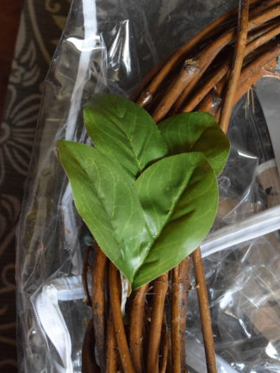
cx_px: 137
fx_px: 556
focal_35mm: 52
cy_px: 178
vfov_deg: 37.1
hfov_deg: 28.3
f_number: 13
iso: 6400
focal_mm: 31
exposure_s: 1/160
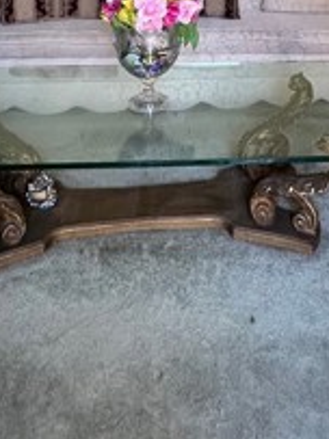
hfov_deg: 35.0
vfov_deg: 33.8
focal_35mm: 41
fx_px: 520
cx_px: 199
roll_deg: +0.1
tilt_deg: -1.1
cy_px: -125
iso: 200
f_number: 1.8
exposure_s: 1/120
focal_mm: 1.57
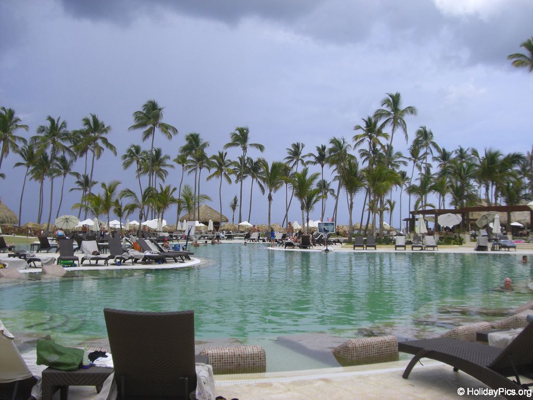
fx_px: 585
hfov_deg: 49.0
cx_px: 266
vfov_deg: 37.7
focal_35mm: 38
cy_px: 200
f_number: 8
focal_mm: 6.2
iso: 64
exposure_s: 1/200
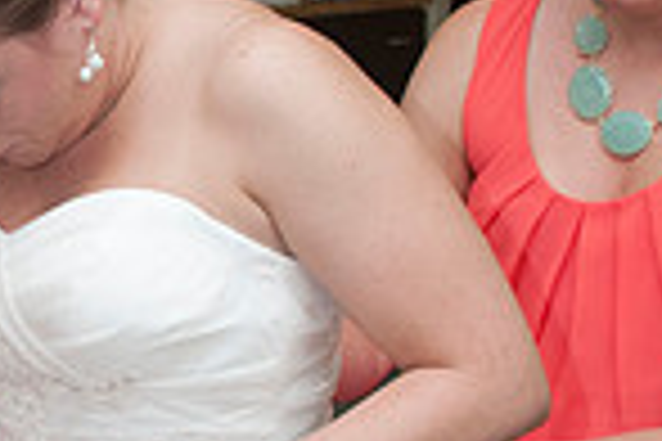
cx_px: -162
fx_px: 3052
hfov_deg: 12.1
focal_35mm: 166
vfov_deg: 8.3
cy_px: 286
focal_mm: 28
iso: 400
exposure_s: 1/60
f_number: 5.6
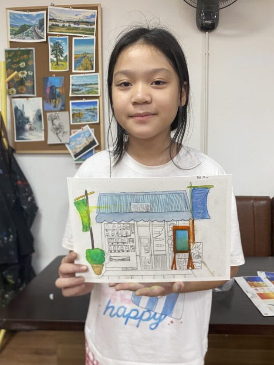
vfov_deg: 58.3
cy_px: 191
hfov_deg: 45.4
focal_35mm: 31
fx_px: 327
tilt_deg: -4.9
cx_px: 144
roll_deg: +0.5
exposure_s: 1/50
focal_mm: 4.25
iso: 64
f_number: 1.8
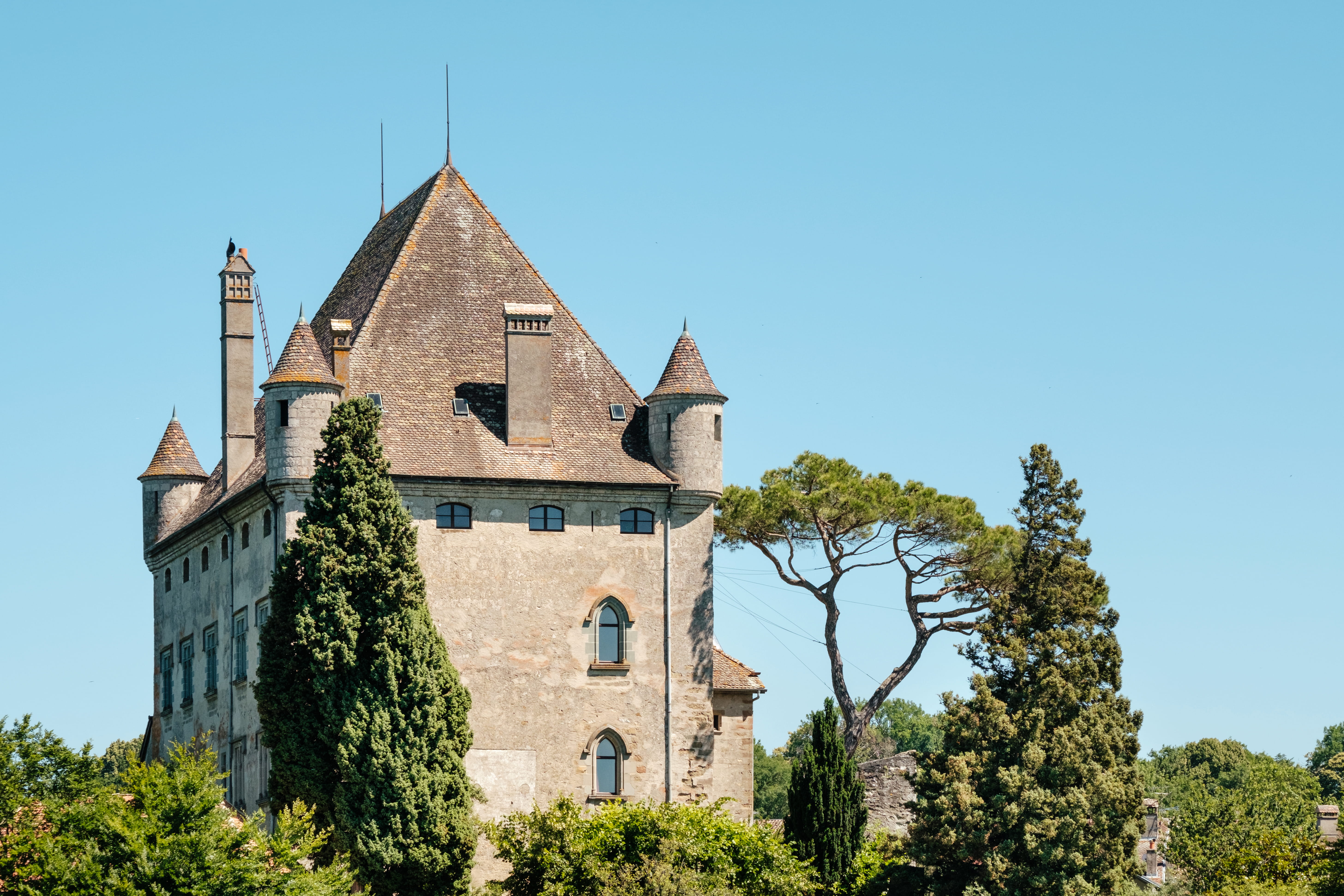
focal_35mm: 107
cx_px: 672
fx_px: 3994
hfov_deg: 19.1
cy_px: 448
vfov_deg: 12.8
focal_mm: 71.5
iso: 400
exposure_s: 1/640
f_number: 8
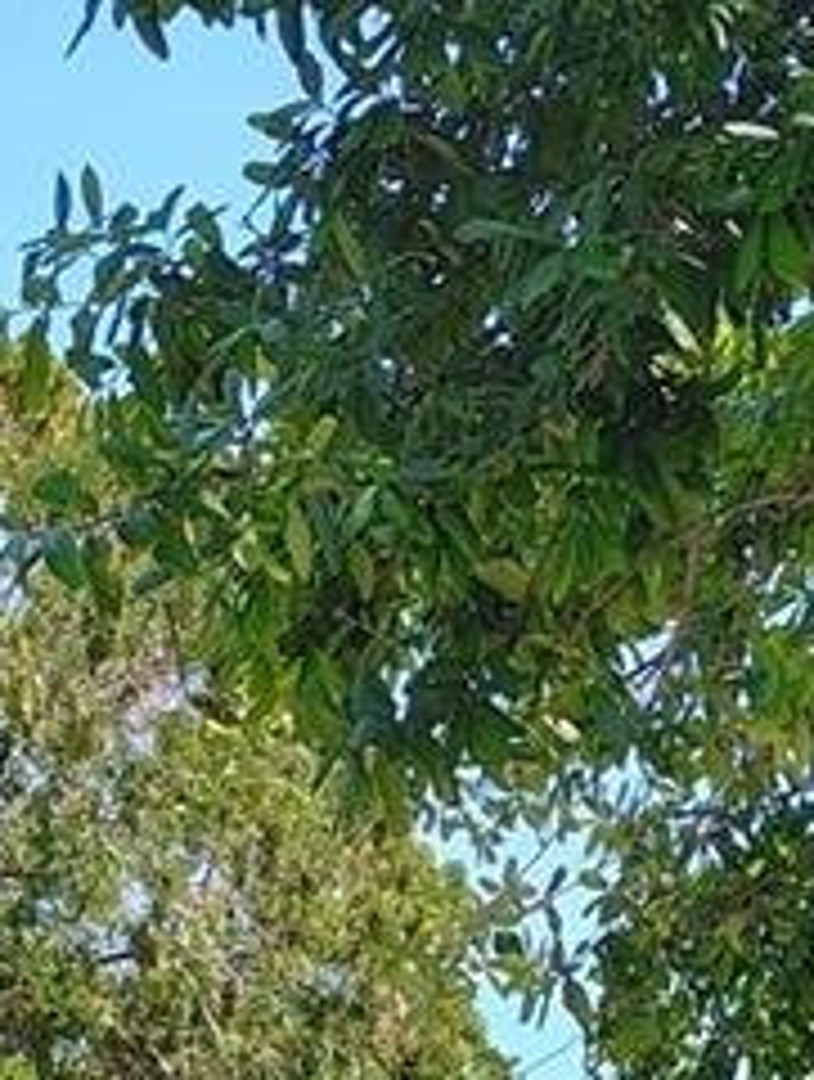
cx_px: 794
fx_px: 3749
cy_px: 2124
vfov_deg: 14.0
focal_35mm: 120
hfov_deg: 12.3
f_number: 1.8
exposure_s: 1/311
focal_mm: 5.56
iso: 100
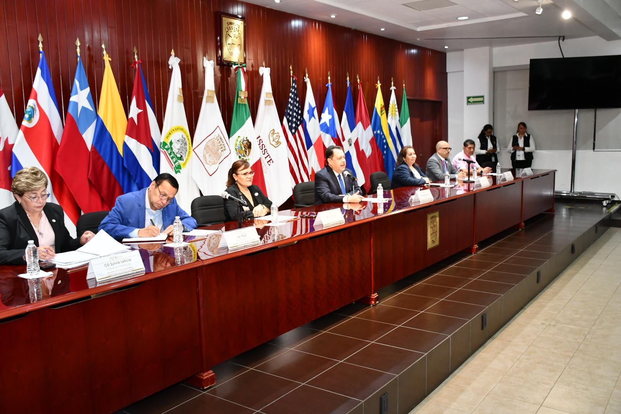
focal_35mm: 33
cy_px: 207
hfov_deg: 57.2
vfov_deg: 40.0
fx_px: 569
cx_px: 310
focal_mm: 22
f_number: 4
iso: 1400
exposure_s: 1/60
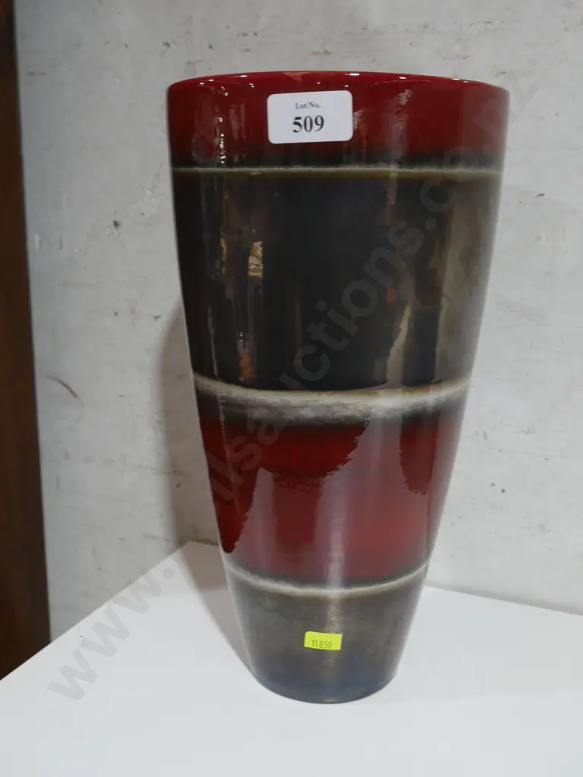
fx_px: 898
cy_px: 388
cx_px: 292
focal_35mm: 40
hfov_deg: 36.0
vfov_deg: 46.8
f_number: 5.6
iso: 1000
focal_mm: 20
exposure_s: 1/60
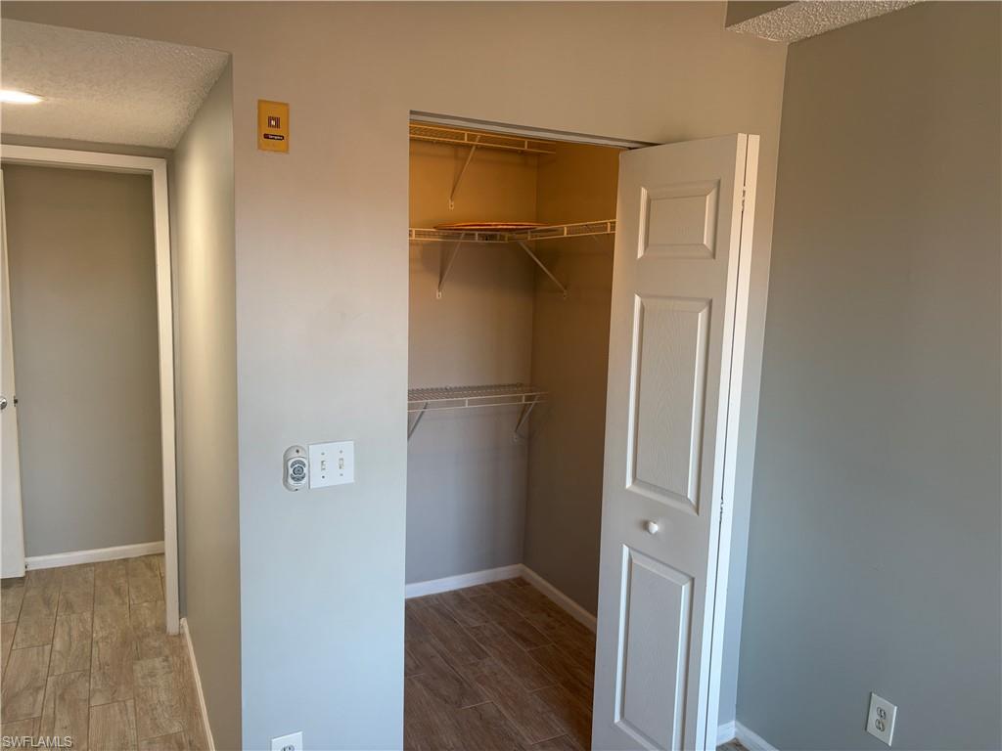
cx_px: 501
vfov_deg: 53.1
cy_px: 376
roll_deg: -1.6
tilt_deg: -6.9
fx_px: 753
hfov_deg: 67.3
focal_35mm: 26
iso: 80
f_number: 1.6
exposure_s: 1/60
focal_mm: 5.96
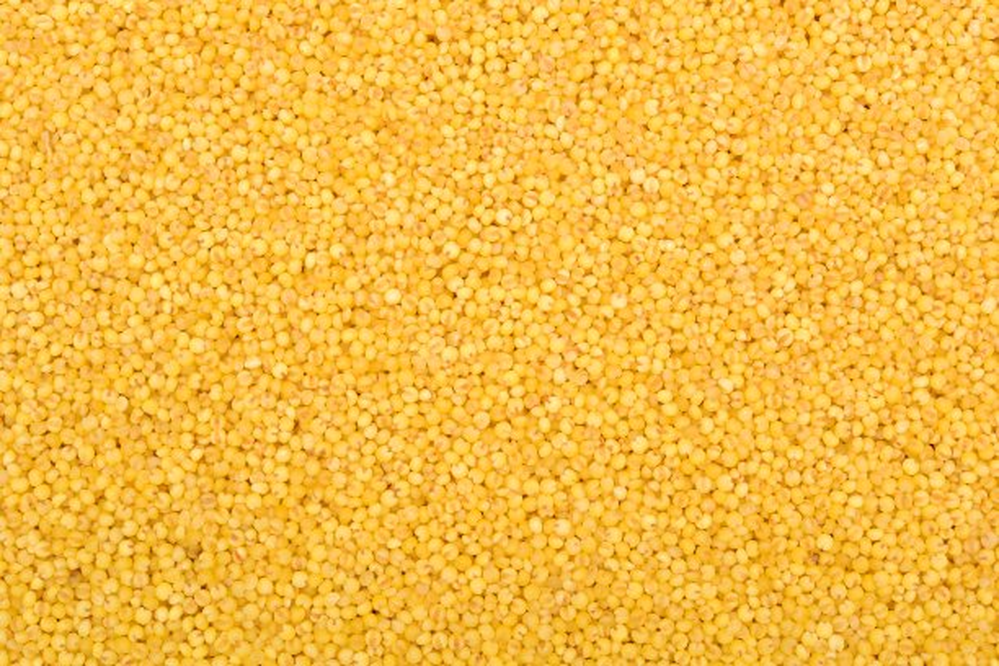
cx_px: 500
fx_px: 1665
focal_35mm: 60
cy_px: 333
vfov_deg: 22.6
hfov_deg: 33.4
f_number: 11
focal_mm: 60
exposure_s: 1/125
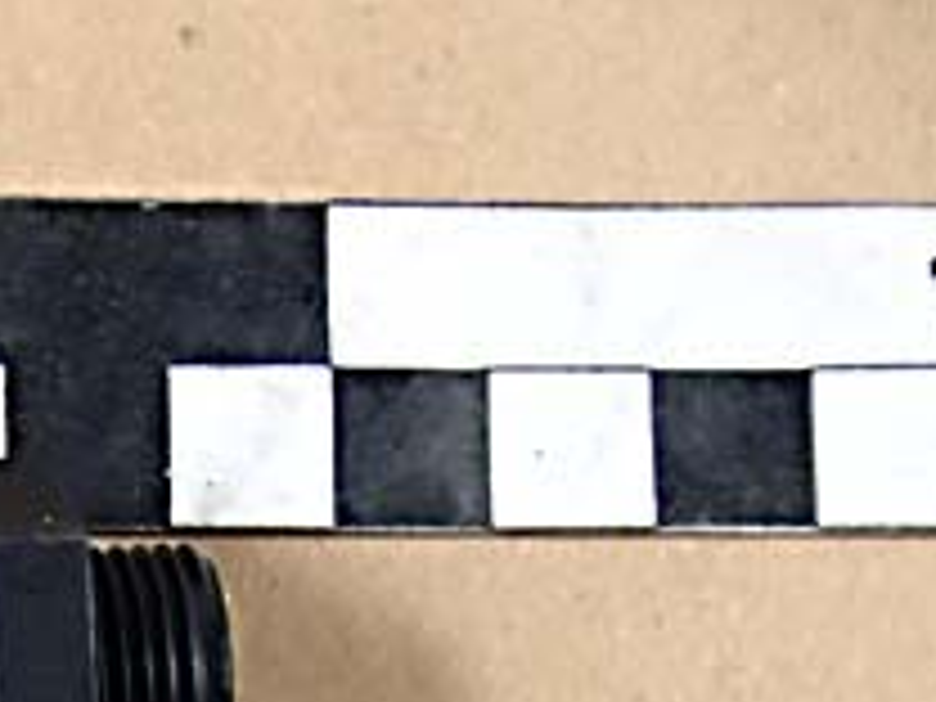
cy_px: 1062
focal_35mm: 151
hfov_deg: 12.5
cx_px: -405
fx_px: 4083
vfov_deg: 9.5
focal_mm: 8.8
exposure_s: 1/50
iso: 500
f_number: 4.9
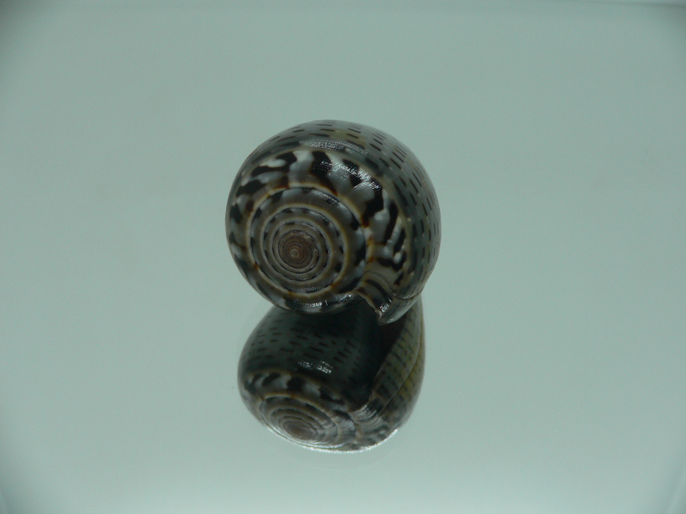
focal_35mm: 35
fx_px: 694
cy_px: 257
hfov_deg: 52.6
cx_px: 343
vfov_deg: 40.7
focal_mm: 4.6
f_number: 2.8
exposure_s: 1/60
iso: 80
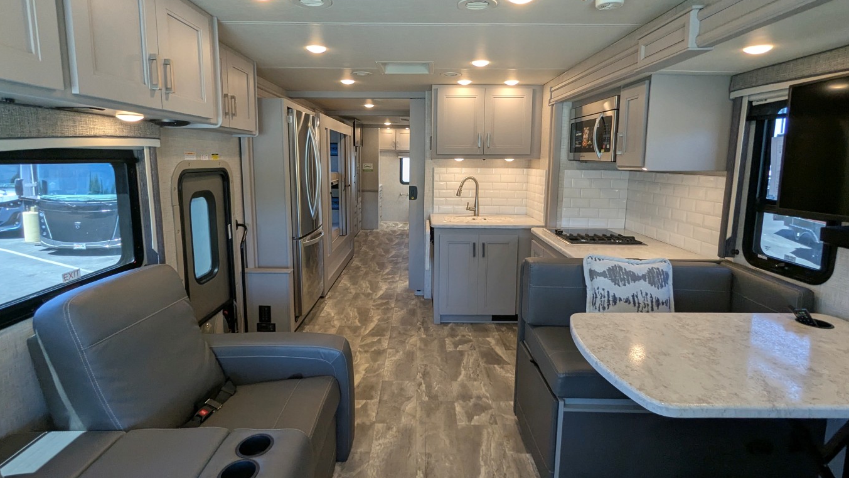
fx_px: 405
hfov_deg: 92.7
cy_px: 215
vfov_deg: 60.9
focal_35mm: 18
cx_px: 420
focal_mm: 2.35
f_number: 2.2
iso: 197
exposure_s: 1/208
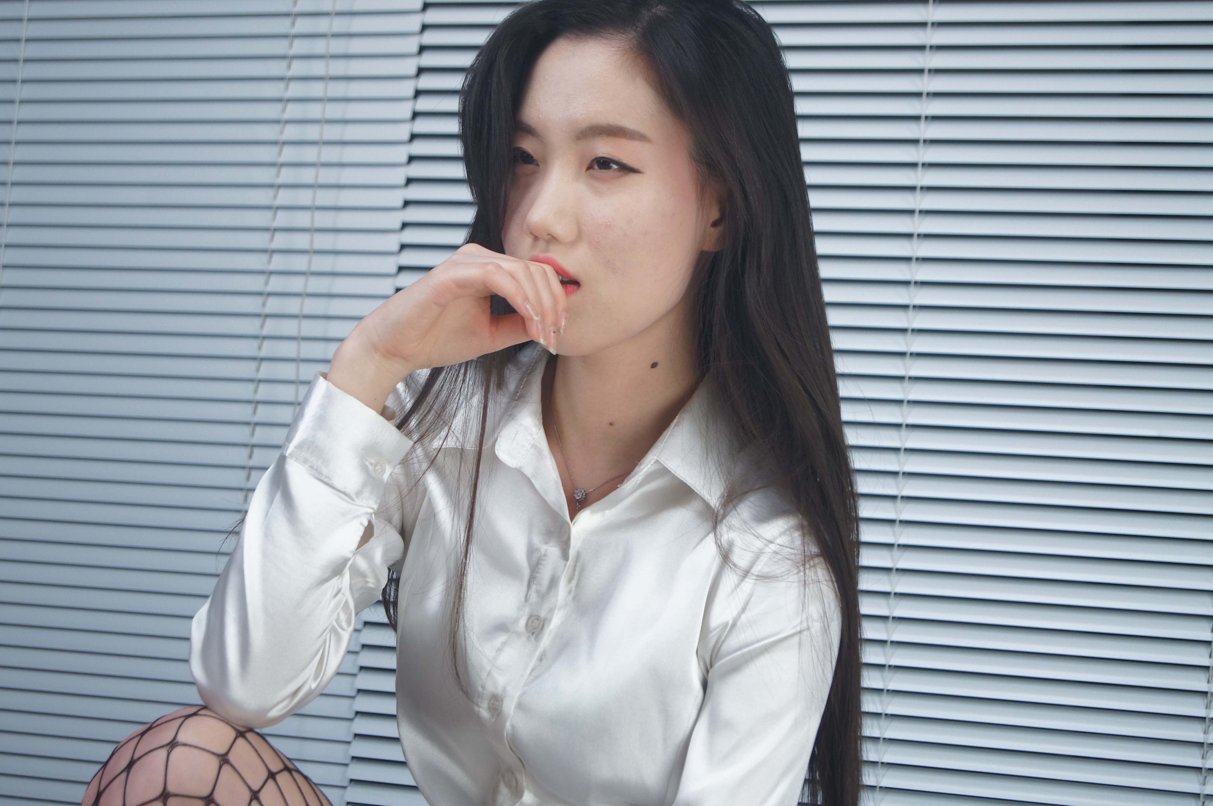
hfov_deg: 24.6
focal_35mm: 82
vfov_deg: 16.5
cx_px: 606
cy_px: 403
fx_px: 2777
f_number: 5.6
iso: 800
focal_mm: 55
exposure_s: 1/125
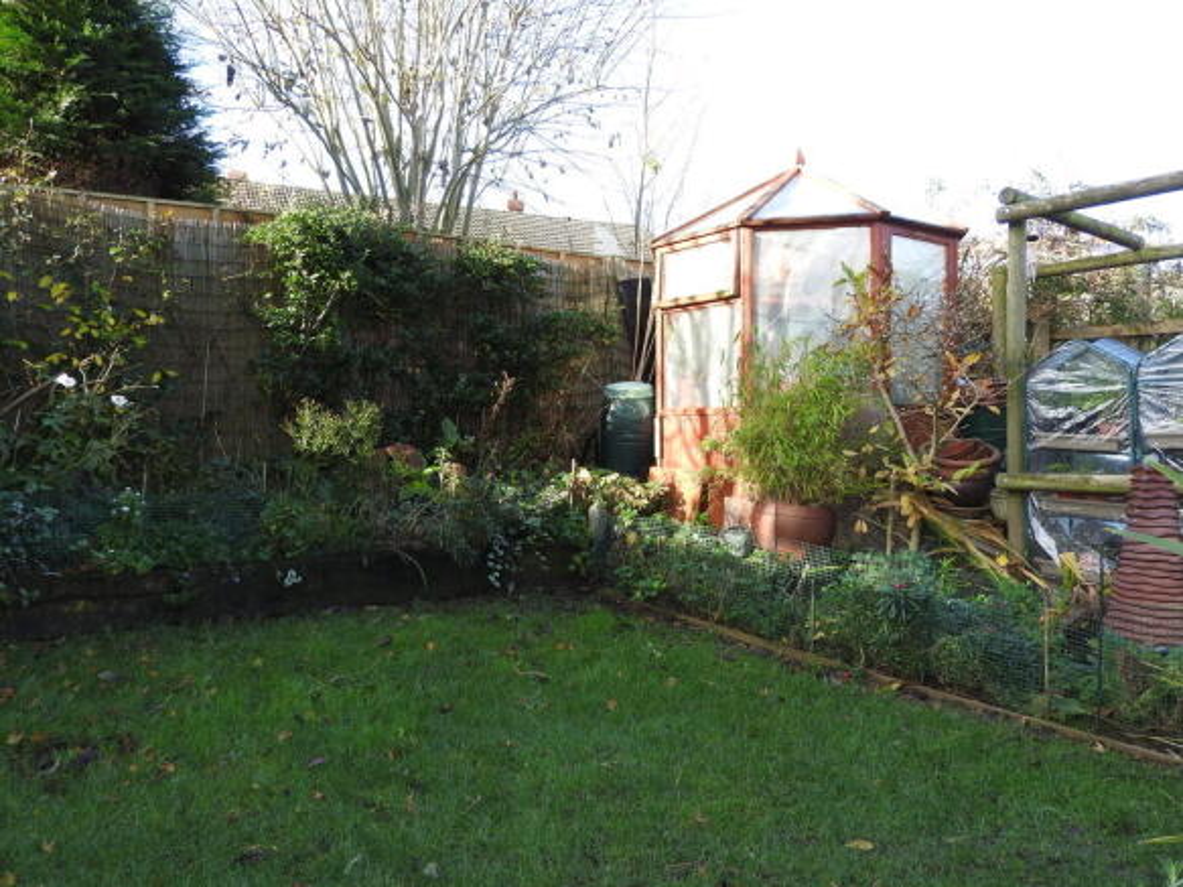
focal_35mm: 28
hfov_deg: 63.5
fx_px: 957
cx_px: 592
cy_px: 444
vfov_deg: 49.7
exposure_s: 1/100
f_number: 3.5
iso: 100
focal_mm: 5
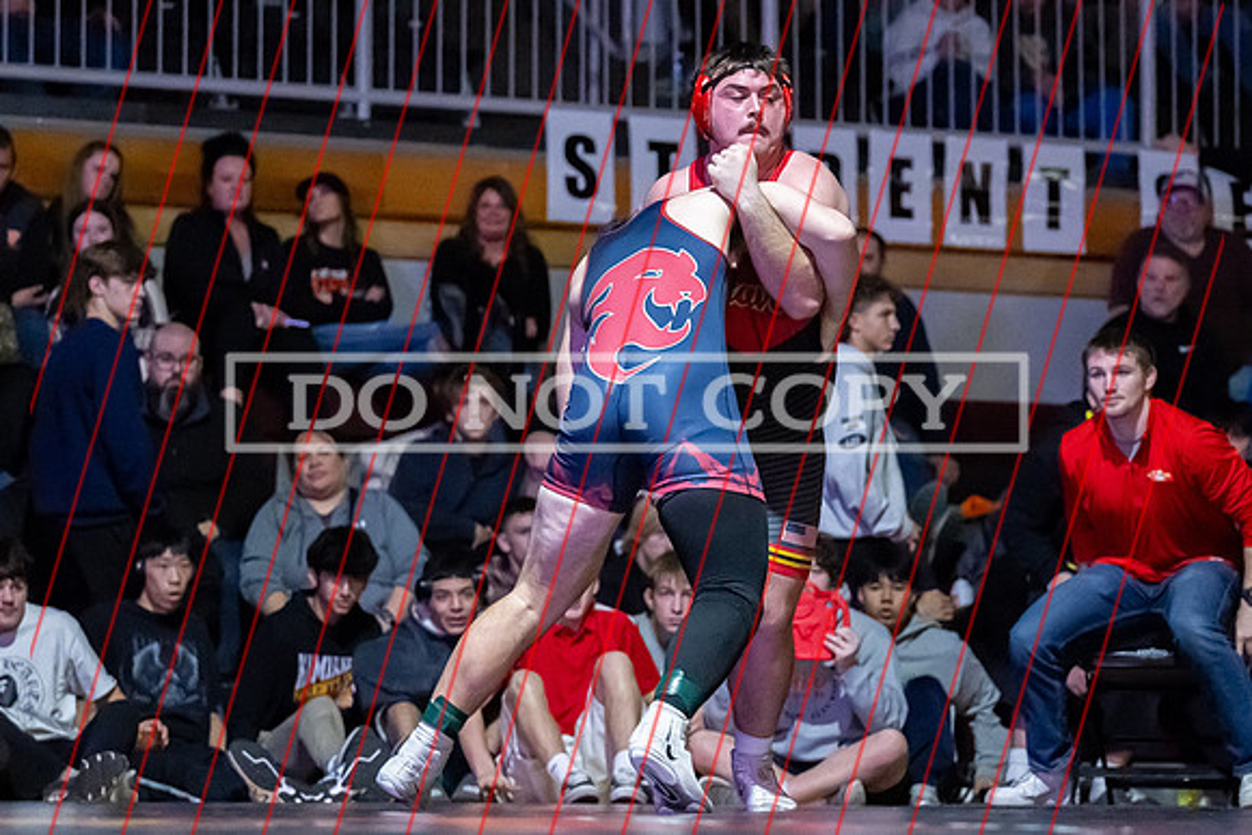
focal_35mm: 147
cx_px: 592
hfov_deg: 13.9
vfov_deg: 9.3
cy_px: 475
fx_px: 5124
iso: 16000
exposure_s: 1/500
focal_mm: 95
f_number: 2.8
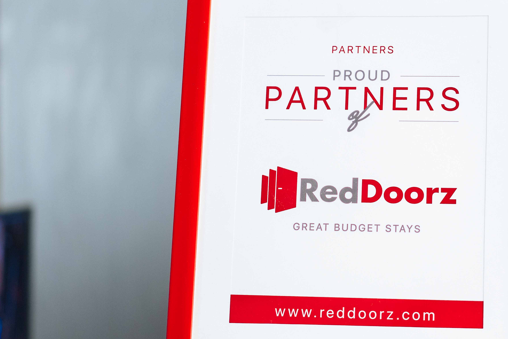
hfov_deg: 21.8
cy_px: 159
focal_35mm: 93
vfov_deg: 14.7
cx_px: 353
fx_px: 1312
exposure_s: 1/100
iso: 500
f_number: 1.8
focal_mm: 55
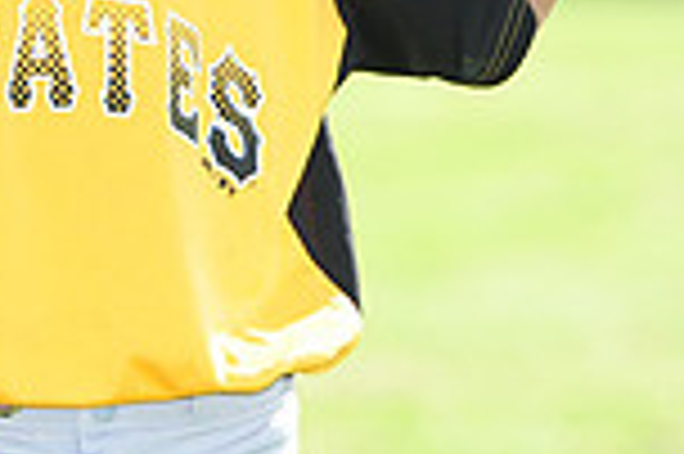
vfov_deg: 2.3
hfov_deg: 3.5
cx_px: -58
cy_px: -337
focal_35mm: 593
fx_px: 11255
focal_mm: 155
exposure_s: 1/1000
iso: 400
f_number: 4.5
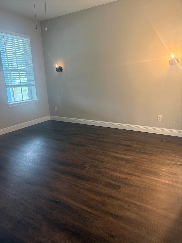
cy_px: 122
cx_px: 91
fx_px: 168
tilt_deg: -14.2
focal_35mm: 24
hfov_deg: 56.8
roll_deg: +1.9
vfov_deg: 71.6
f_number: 1.78
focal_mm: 6.76
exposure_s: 1/60
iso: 500
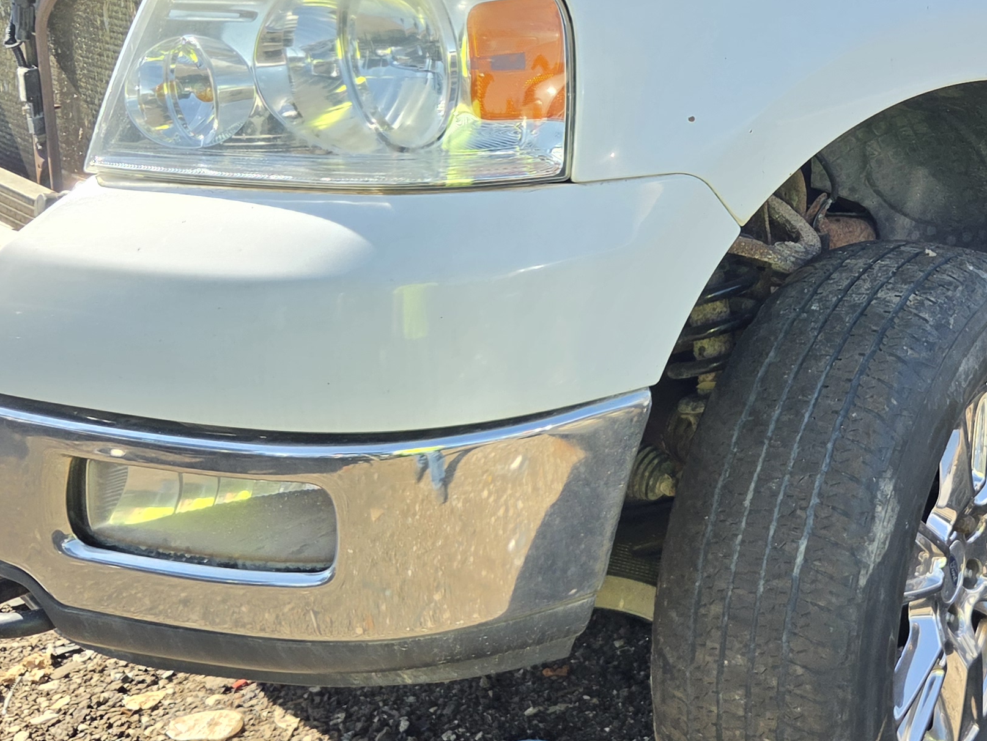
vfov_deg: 25.3
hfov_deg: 32.3
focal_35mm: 57
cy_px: 162
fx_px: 1625
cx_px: 870
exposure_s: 1/1084
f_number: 1.8
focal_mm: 5.4
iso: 80
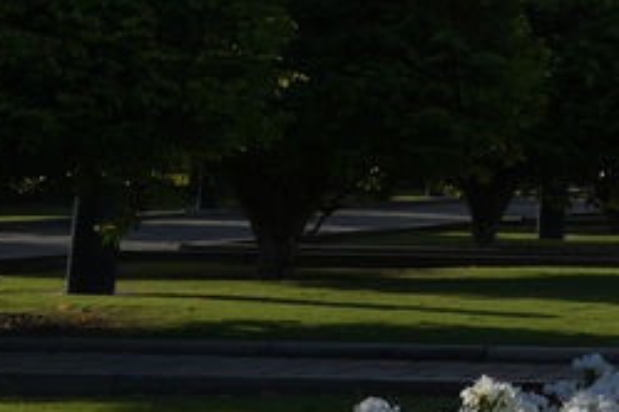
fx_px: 2648
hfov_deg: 11.9
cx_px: 1255
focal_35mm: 154
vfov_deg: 8.2
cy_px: -604
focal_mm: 24
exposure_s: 1/200
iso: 100
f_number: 11
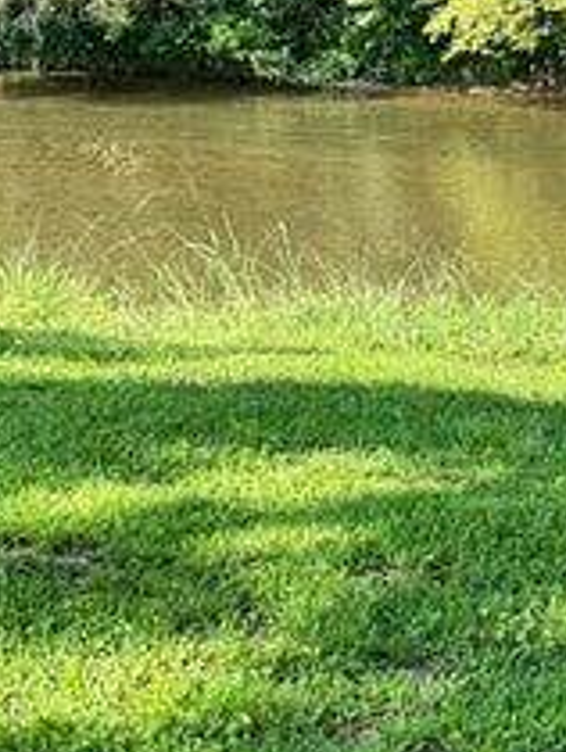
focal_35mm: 73
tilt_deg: -19.0
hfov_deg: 18.8
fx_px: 1588
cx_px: 724
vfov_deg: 26.6
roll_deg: +0.7
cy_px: 347
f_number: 1.78
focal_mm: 6.76
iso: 80
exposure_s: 1/900
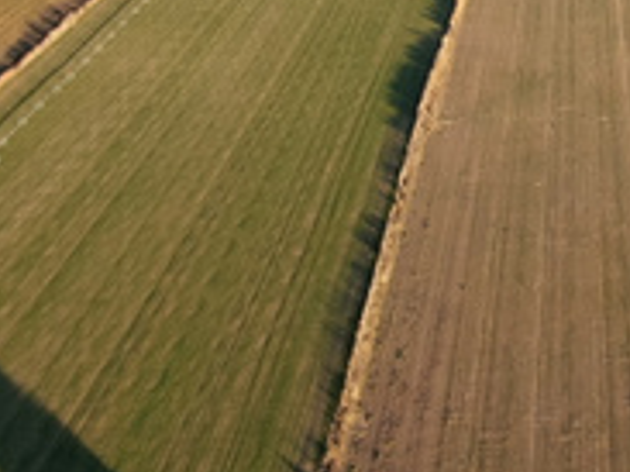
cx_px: 596
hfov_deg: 19.6
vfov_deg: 14.9
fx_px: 1782
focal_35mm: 98
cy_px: 62
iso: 400
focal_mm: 4.89
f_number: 3
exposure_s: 1/240
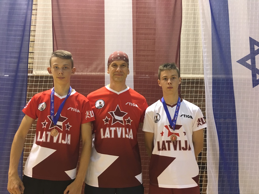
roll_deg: +0.4
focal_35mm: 29
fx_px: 217
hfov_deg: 61.7
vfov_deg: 48.2
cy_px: 97
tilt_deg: +7.3
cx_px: 130
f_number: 2.2
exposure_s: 1/33
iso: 200
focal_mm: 4.15
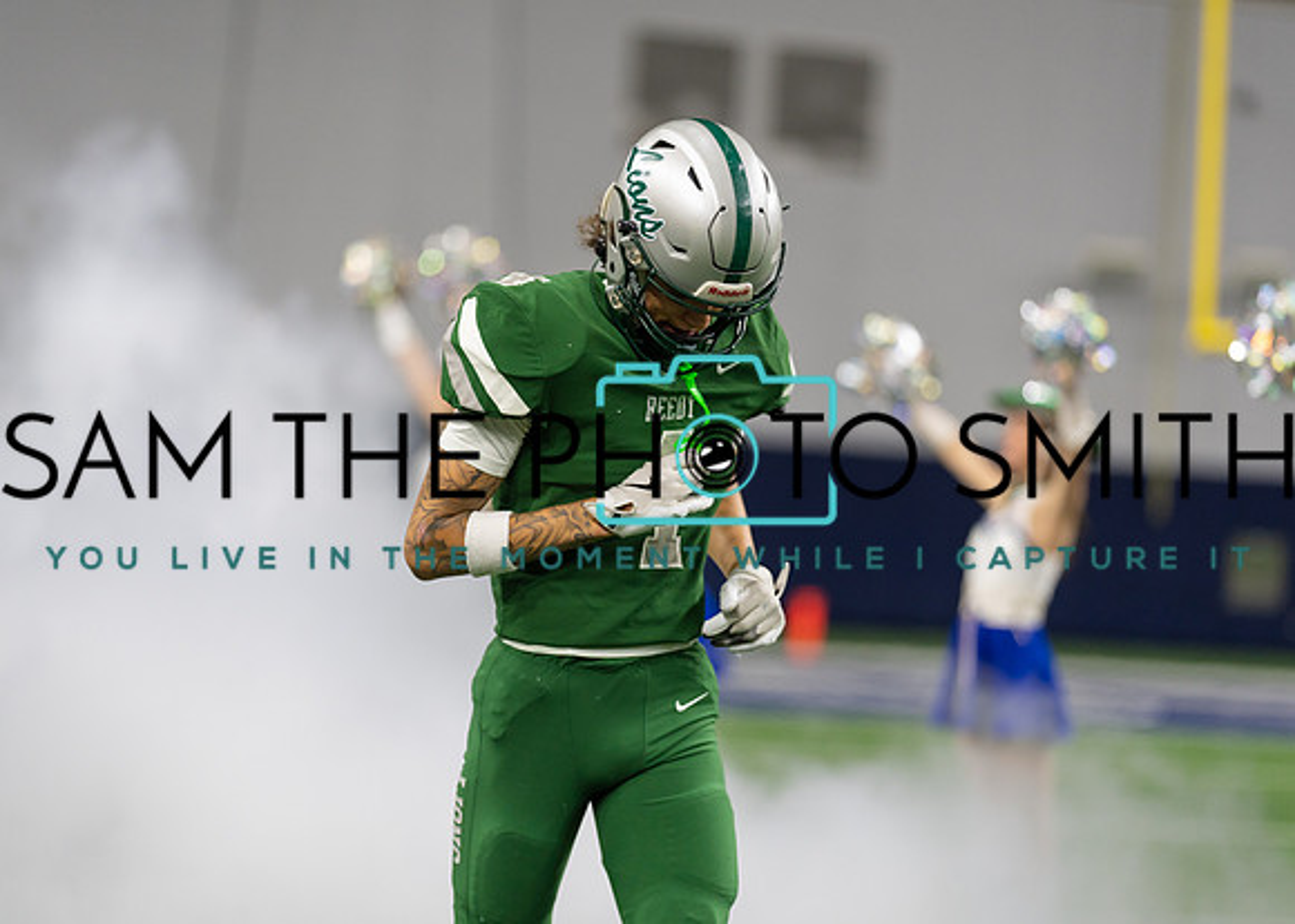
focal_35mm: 141
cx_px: 648
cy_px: 462
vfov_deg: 10.2
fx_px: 5202
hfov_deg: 14.2
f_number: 1.8
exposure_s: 1/1000
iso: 1000
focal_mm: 135
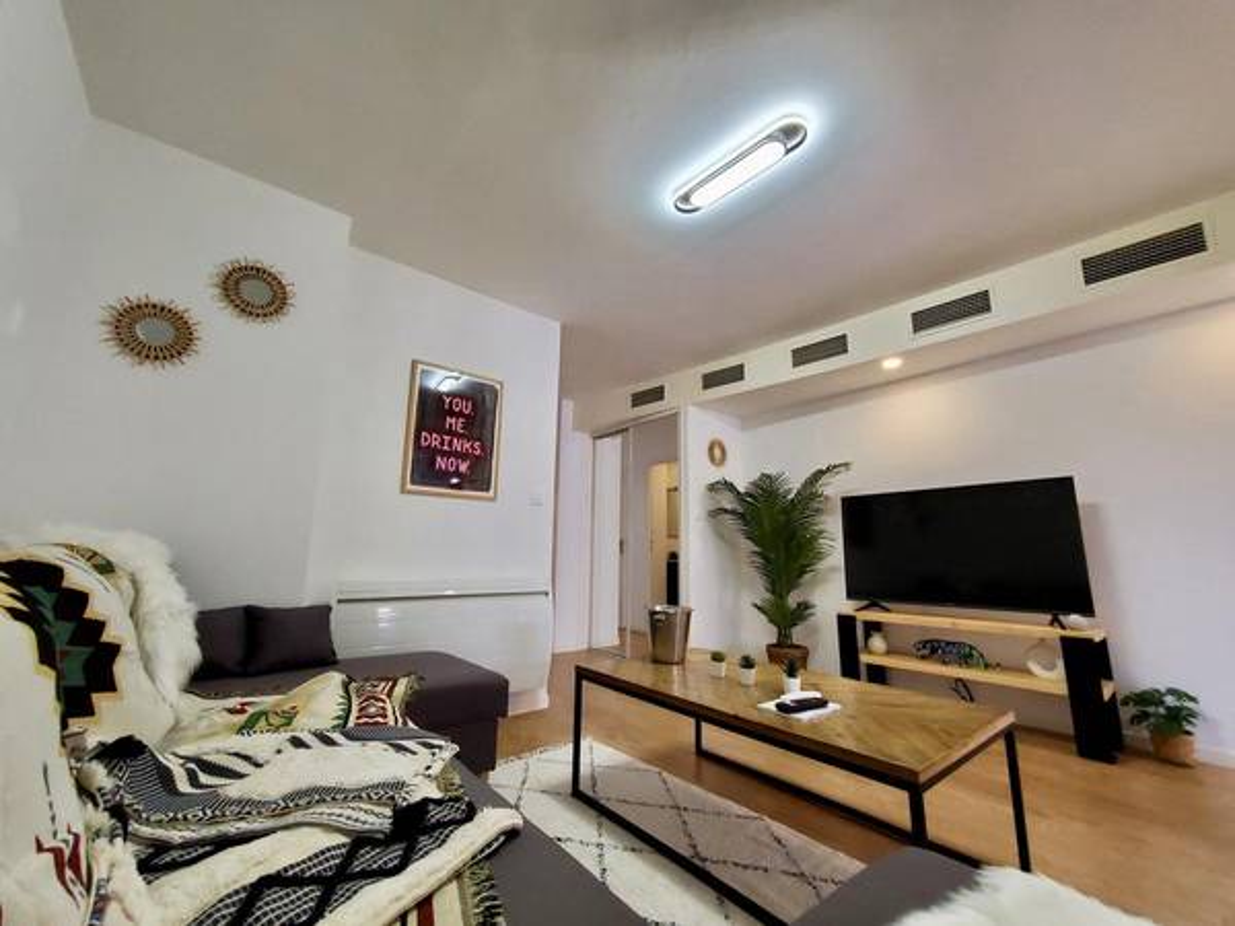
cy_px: 463
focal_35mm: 13
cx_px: 618
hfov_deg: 106.2
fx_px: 464
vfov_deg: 89.9
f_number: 2.2
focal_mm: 1.8
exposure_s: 1/50
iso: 200
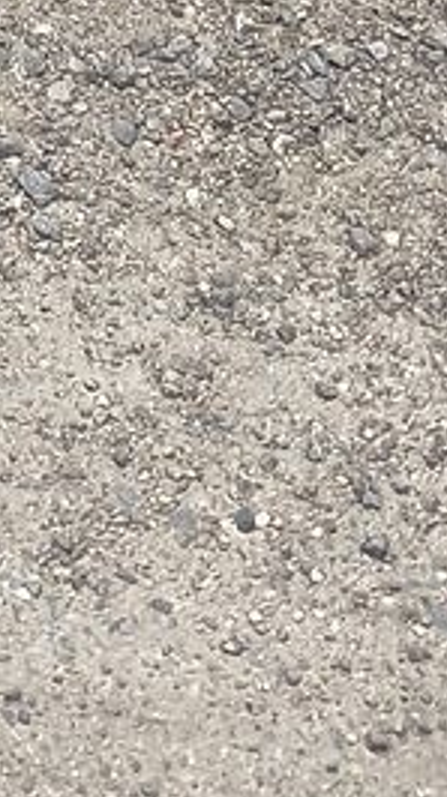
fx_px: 3467
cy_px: -1474
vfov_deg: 10.2
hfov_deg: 7.1
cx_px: -462
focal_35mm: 164
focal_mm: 4.71
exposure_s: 1/268
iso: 50
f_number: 1.7
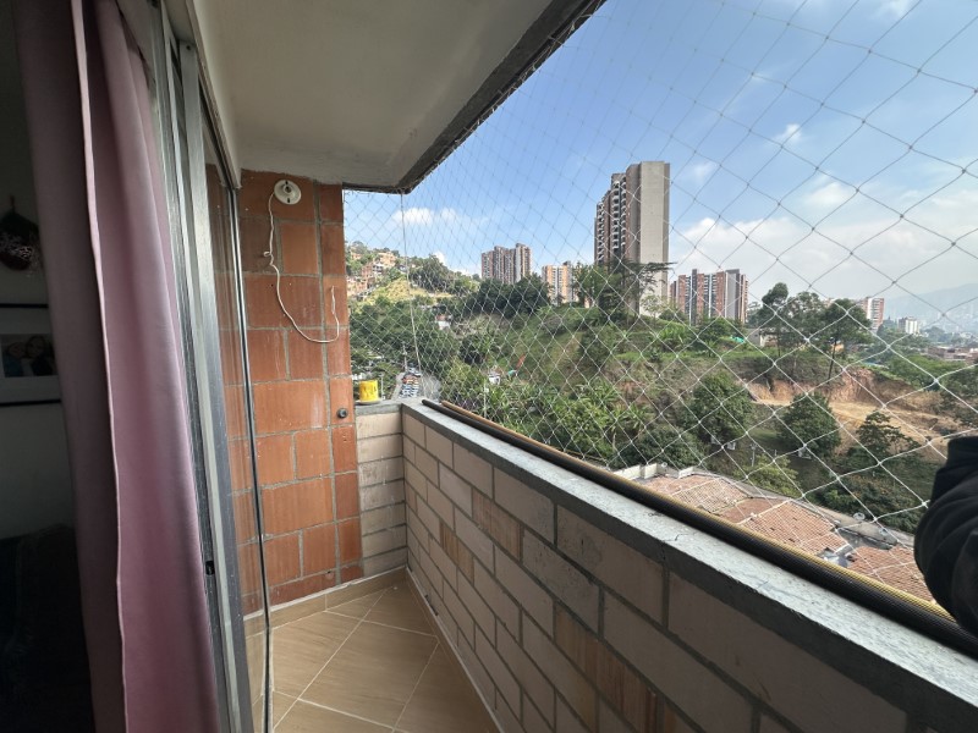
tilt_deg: -5.0
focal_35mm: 14
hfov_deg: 102.1
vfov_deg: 85.7
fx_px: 396
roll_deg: +0.4
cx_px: 489
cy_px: 366
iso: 50
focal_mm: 2.22
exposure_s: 1/1350
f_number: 2.2
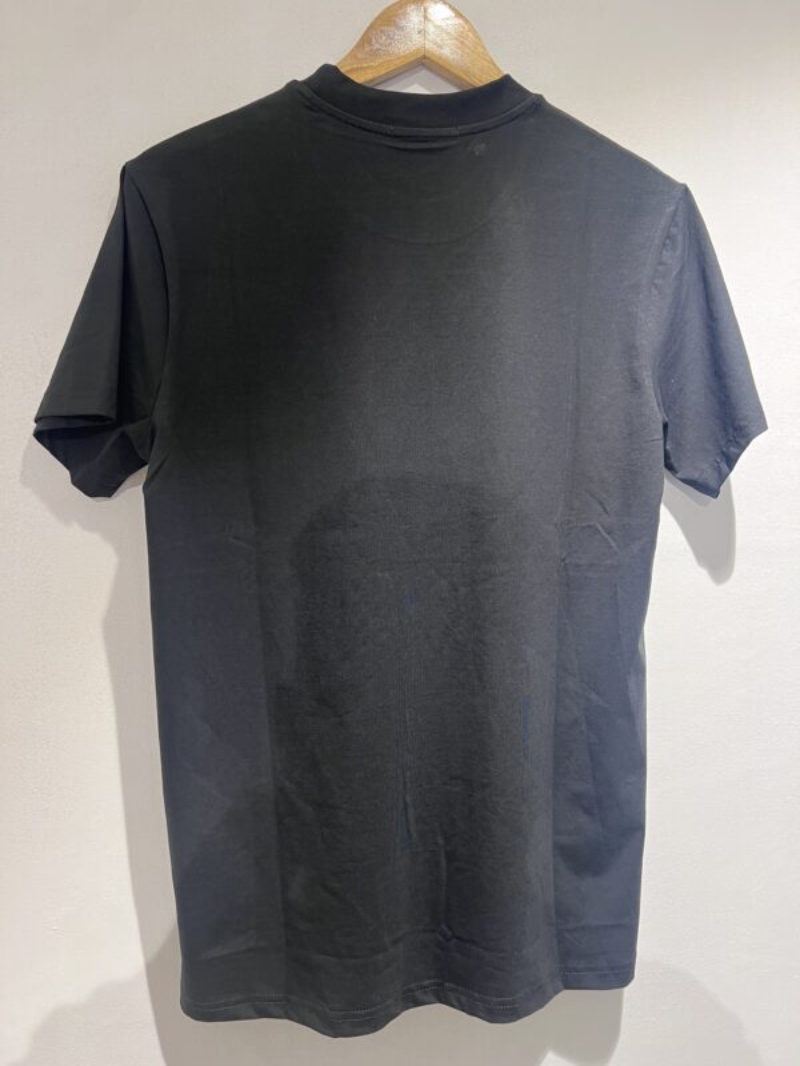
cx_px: 400
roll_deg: -1.9
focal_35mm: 26
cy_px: 533
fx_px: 801
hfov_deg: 53.1
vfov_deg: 67.3
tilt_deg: -1.7
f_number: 1.5
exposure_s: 1/50
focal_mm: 5.7
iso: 160
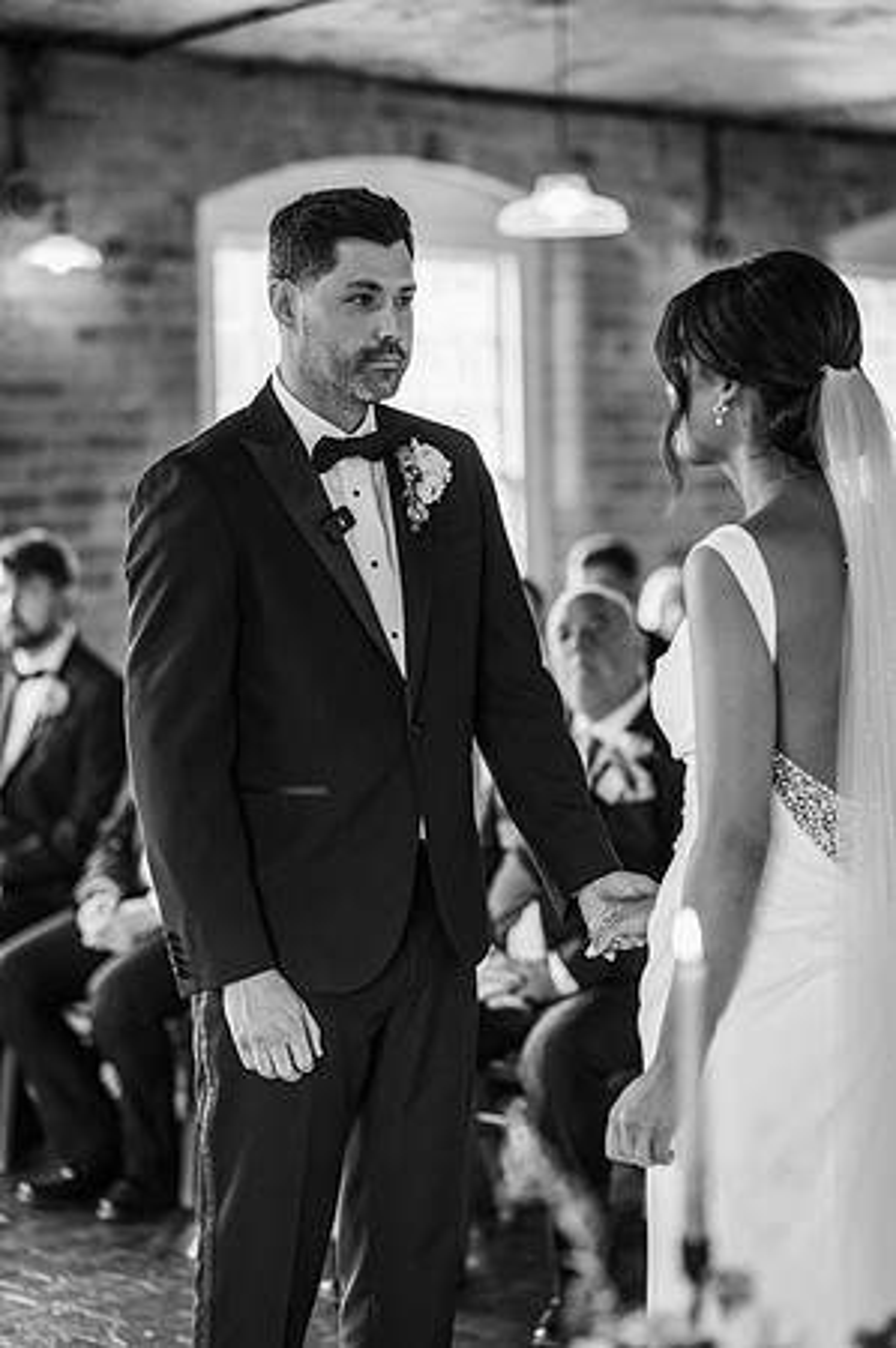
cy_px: 674
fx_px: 3180
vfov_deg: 23.9
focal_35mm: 85
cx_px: 448
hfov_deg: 16.0
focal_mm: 85
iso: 800
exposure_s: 1/200
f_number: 2.2
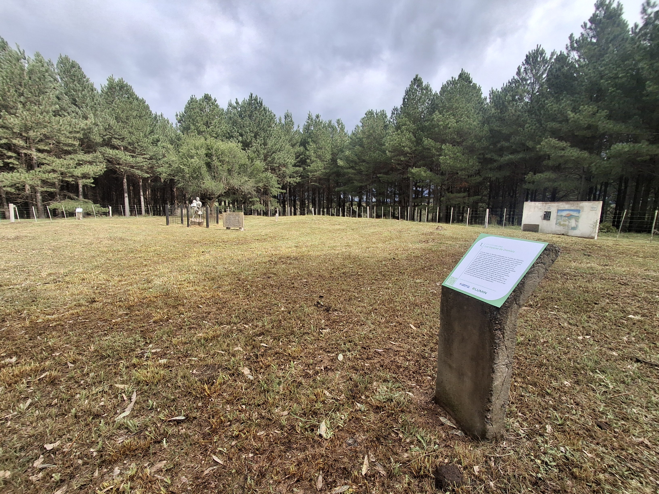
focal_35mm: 16
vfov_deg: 78.1
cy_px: 247
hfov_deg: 94.5
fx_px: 305
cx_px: 330
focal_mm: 1.64
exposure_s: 1/999
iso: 40
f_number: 2.2
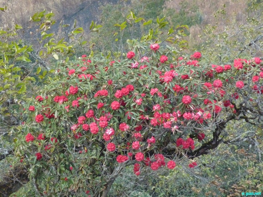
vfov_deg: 5.0
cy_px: 98
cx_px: 132
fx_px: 2280
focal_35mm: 300
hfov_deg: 6.6
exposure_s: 1/500
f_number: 4.9
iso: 800
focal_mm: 49.2
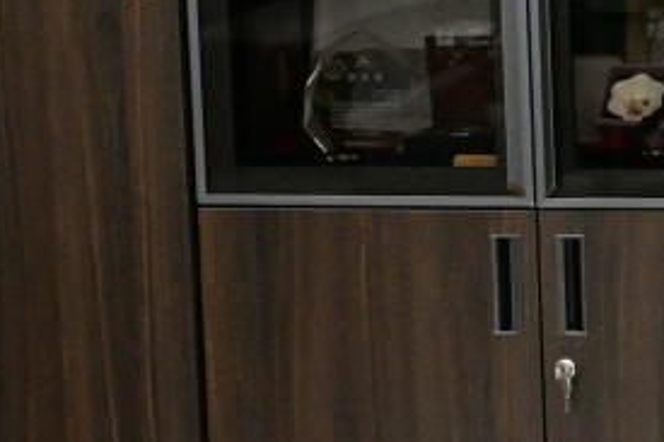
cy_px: -56
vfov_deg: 8.1
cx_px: 1758
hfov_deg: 10.1
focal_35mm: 169
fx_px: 3115
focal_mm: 31
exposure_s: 1/100
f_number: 10
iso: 2000
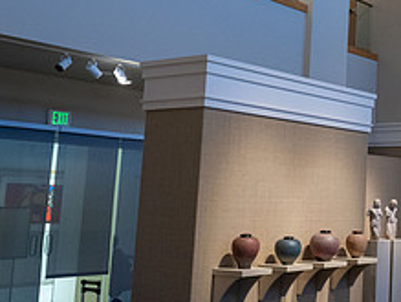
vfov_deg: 24.0
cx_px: 471
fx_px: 708
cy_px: 100
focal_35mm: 61
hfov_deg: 28.0
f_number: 5.6
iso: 2500
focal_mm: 24
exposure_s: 1/60
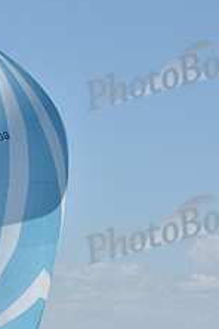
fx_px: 1670
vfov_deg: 11.2
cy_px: 170
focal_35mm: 183
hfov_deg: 7.5
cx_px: 10
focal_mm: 70
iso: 200
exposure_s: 1/1000
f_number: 9
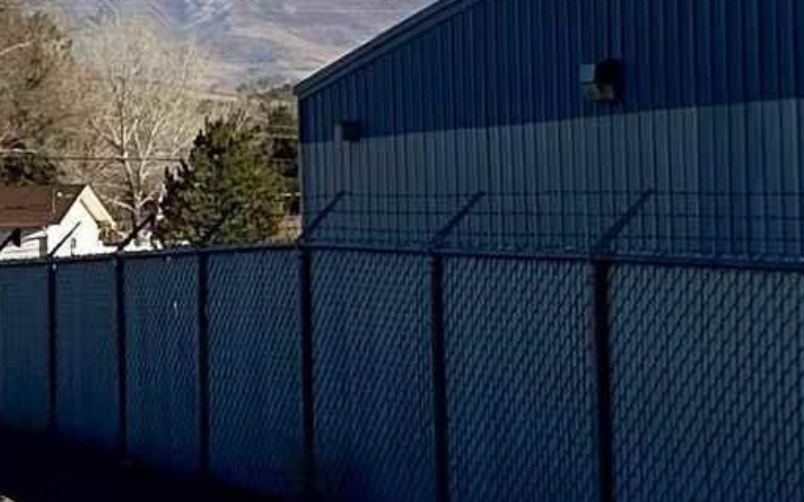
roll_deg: +0.4
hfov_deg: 10.6
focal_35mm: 153
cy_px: 77
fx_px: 3351
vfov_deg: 8.5
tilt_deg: +2.6
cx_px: -1414
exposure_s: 1/6211
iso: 80
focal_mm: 6.86
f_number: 1.78
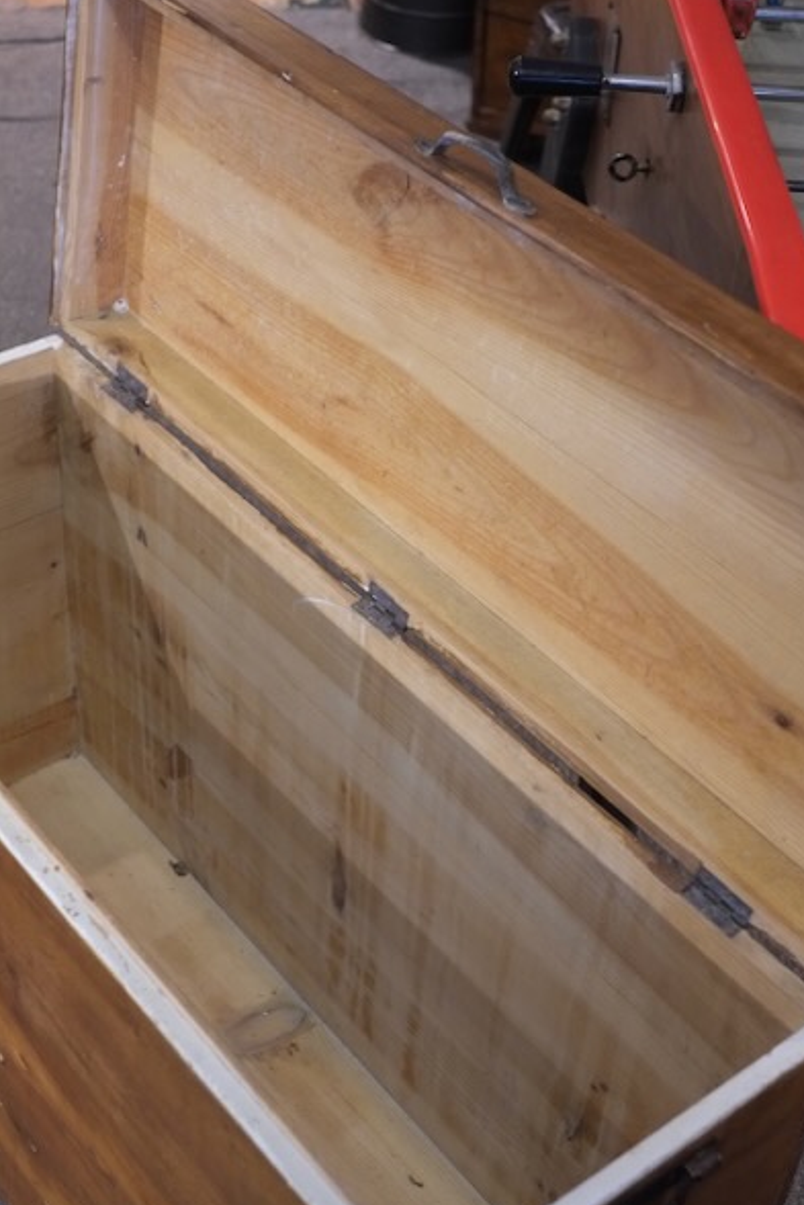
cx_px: 407
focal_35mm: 54
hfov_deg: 25.1
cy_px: 604
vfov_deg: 36.9
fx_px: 1808
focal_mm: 35
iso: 3200
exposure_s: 1/125
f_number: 3.6
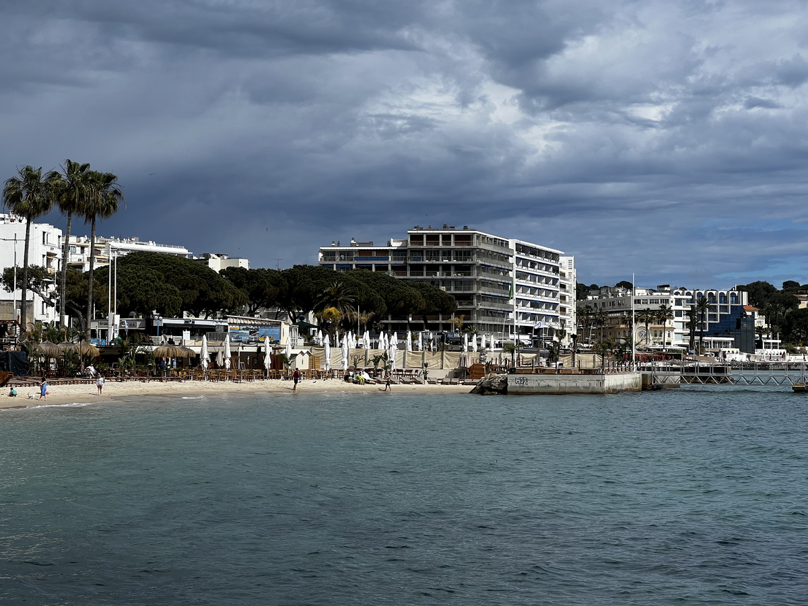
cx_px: 404
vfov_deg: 19.1
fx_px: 1797
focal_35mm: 77
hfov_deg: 25.3
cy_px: 303
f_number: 2.8
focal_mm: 9
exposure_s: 1/1508
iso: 32
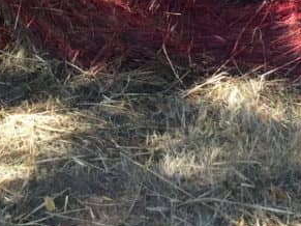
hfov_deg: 18.0
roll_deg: +3.4
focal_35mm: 109
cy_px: -167
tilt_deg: -7.3
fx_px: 947
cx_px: 104
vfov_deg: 12.5
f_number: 2.4
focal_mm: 3.3
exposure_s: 1/120
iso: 25
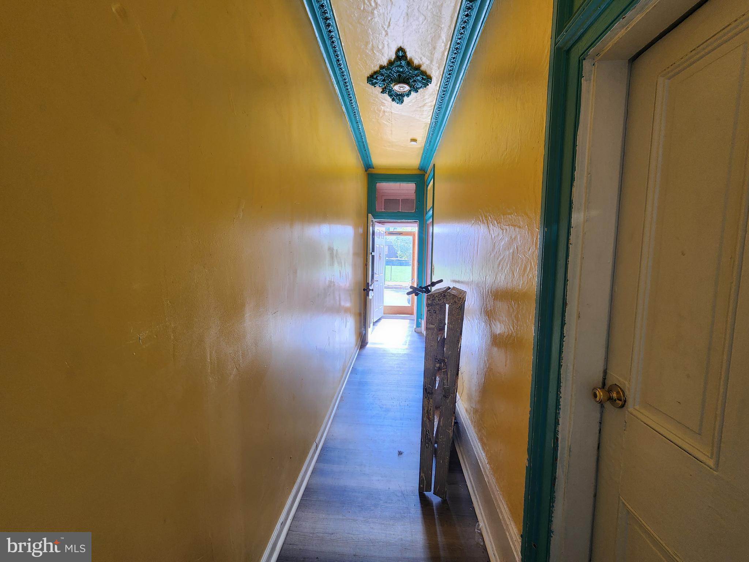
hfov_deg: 106.2
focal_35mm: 13
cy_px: 281
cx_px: 374
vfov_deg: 89.9
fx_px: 281
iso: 100
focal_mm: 2.2
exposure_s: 1/60
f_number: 2.2
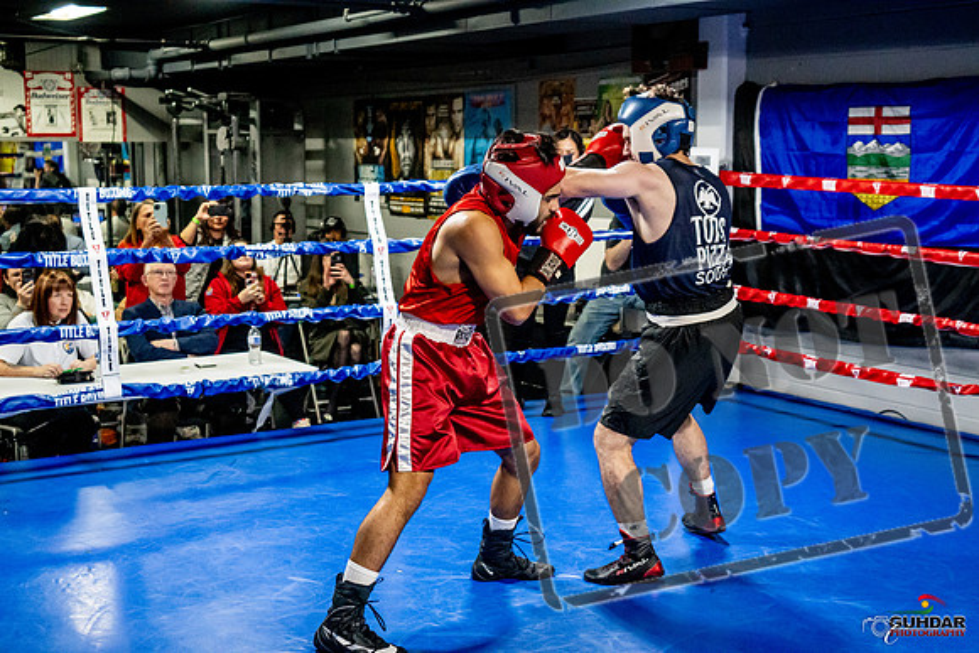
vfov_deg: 26.0
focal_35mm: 52
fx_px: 1414
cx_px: 490
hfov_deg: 38.2
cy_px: 326
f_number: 2.8
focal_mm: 35
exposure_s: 1/800
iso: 5000
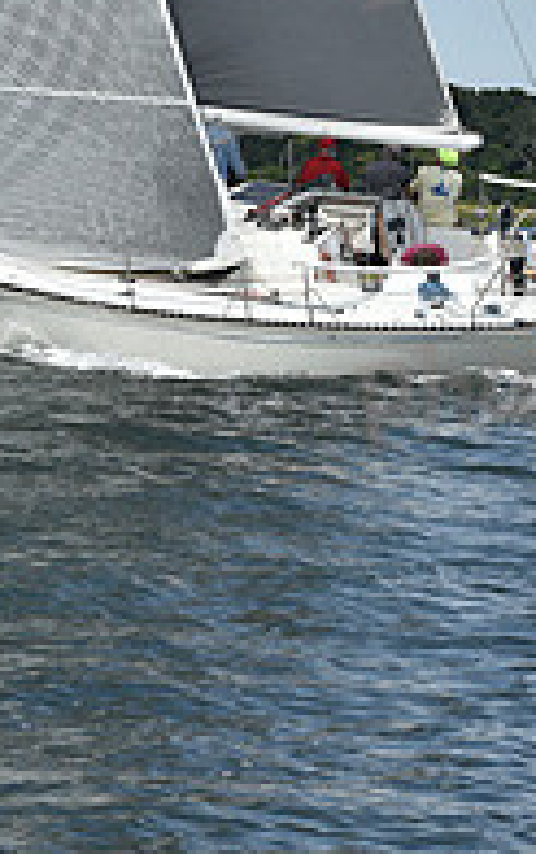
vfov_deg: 6.8
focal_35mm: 307
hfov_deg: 4.3
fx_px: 7154
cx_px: 129
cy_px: -266
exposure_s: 1/1000
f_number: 10
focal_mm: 102
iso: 320
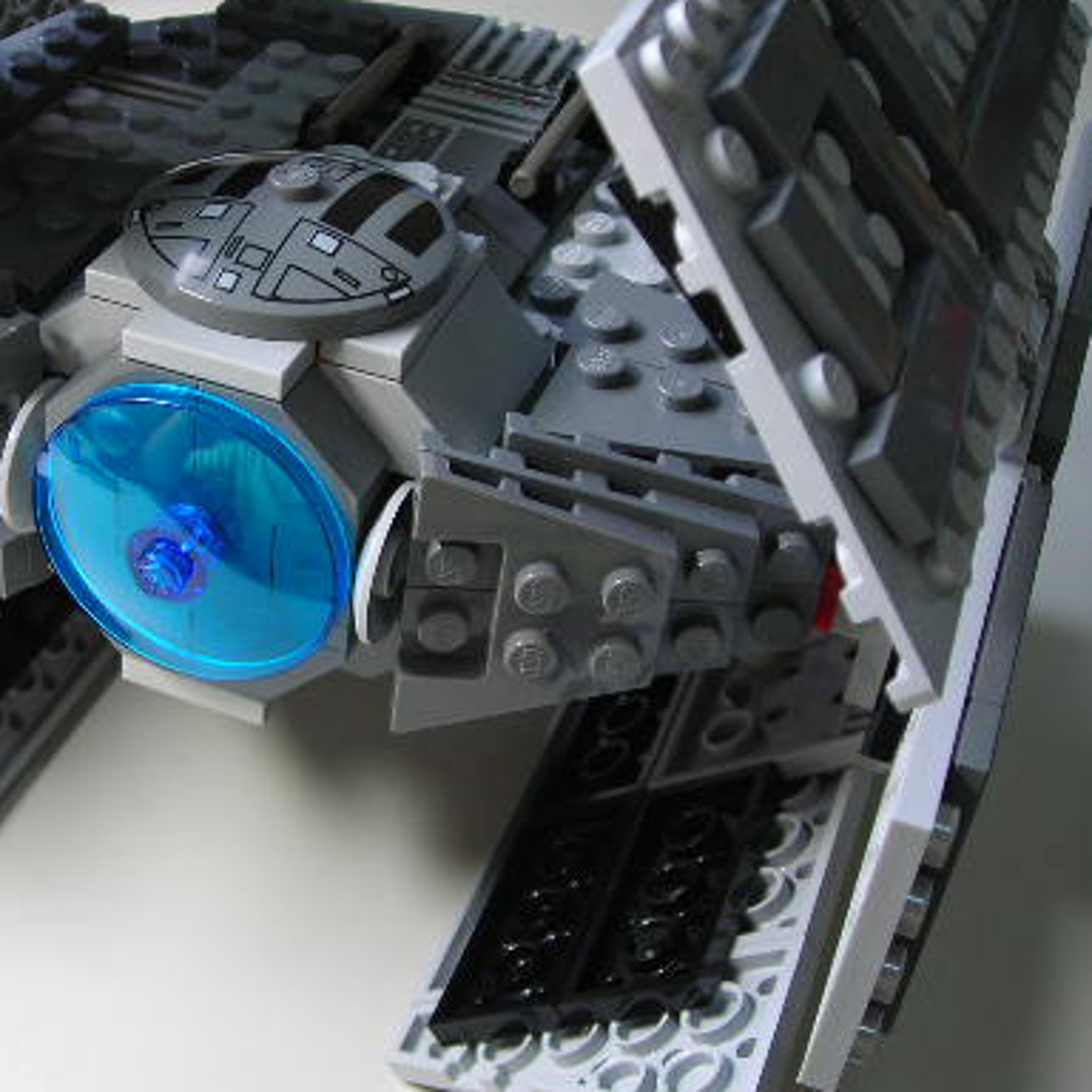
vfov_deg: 30.5
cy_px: 458
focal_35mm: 56
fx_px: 1999
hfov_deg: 30.1
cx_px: 270
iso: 50
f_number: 3.2
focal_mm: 6.3
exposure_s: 1/13
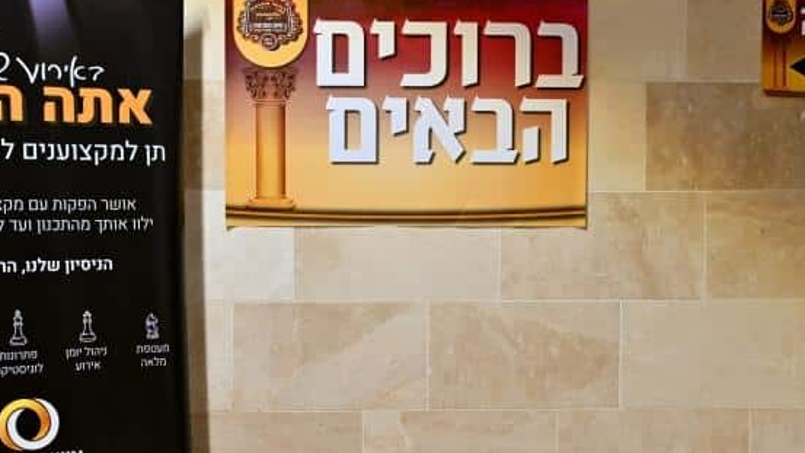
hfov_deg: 32.8
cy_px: 269
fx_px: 1366
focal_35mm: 64
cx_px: 409
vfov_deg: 18.8
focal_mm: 33
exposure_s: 1/100
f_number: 4
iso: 200
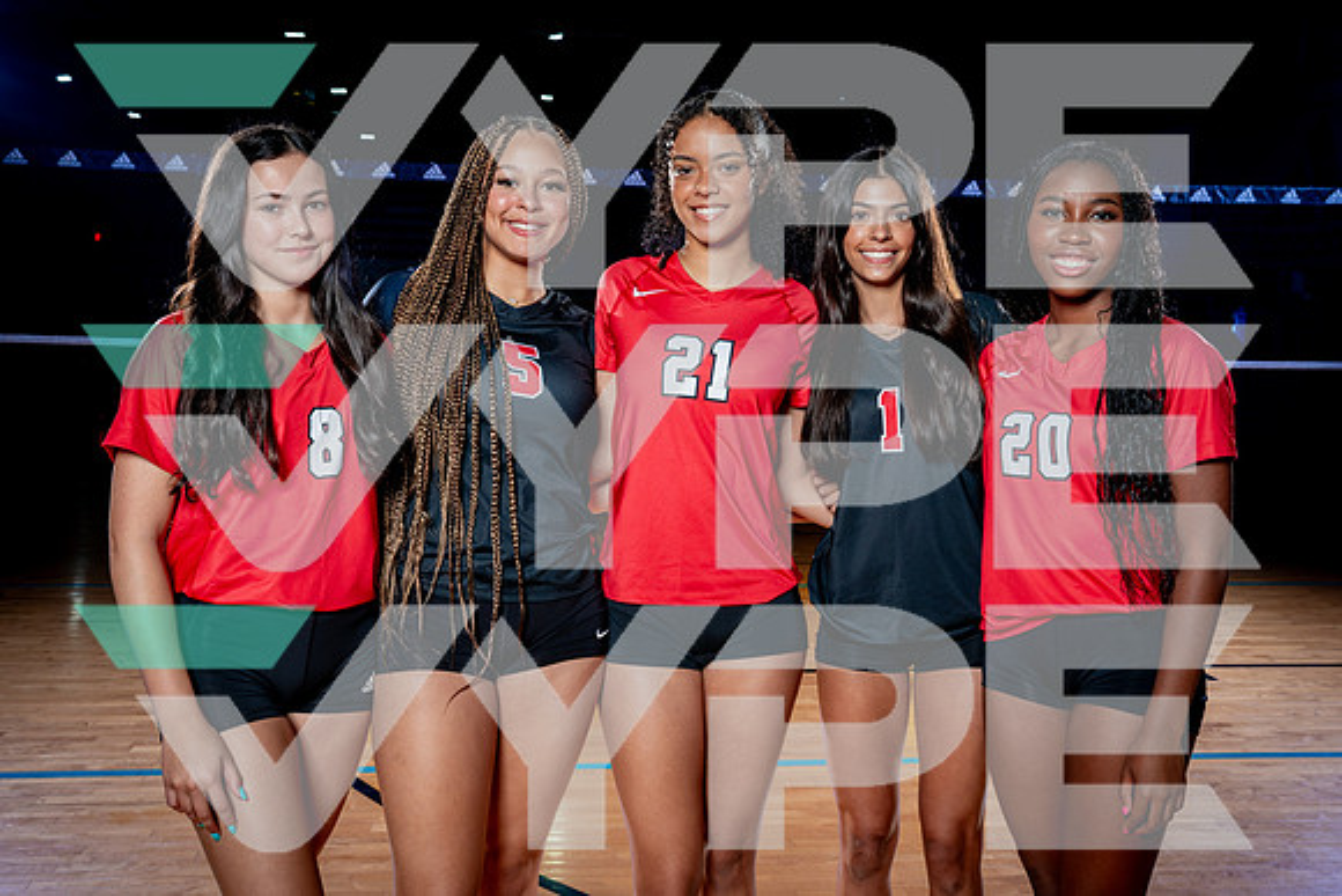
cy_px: 448
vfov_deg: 37.1
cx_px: 671
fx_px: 1332
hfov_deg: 53.5
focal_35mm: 36
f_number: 8
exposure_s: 1/250
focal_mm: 34
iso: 250
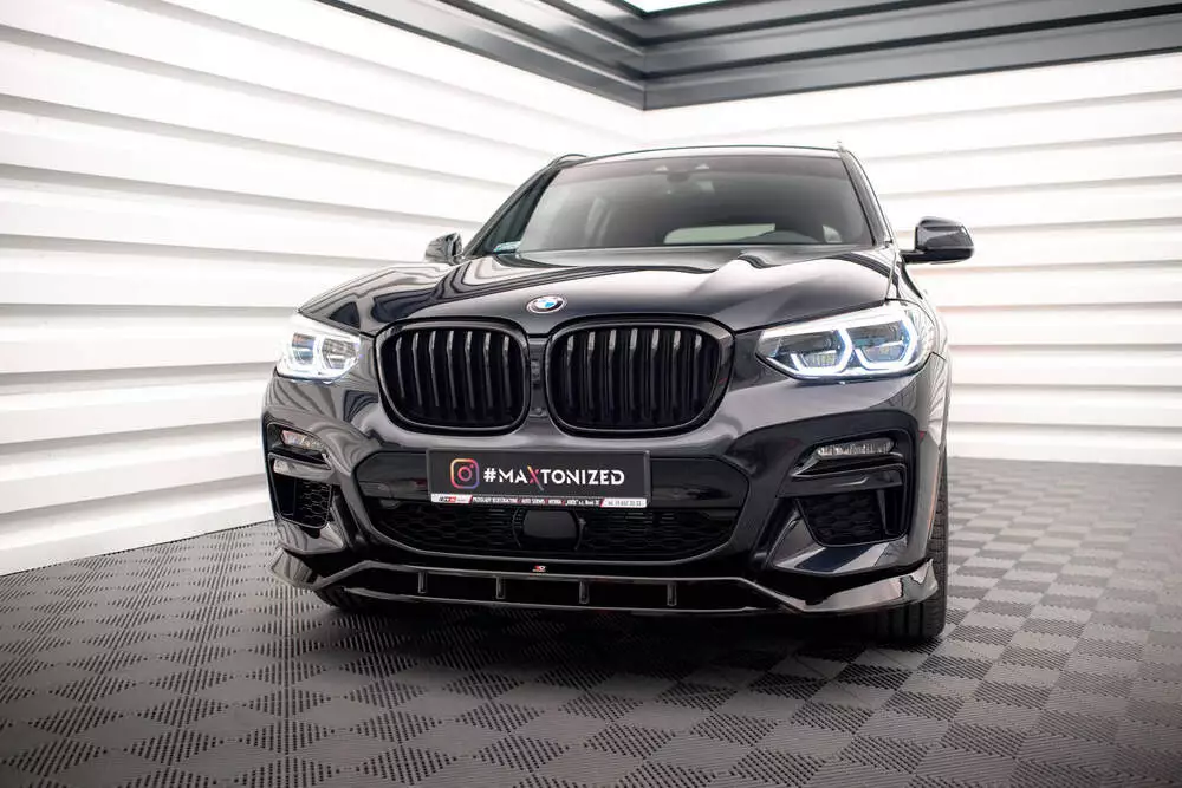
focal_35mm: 35
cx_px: 591
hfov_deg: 54.3
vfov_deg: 37.8
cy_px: 394
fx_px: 1152
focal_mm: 35
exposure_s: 1/125
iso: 1250
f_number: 2.5
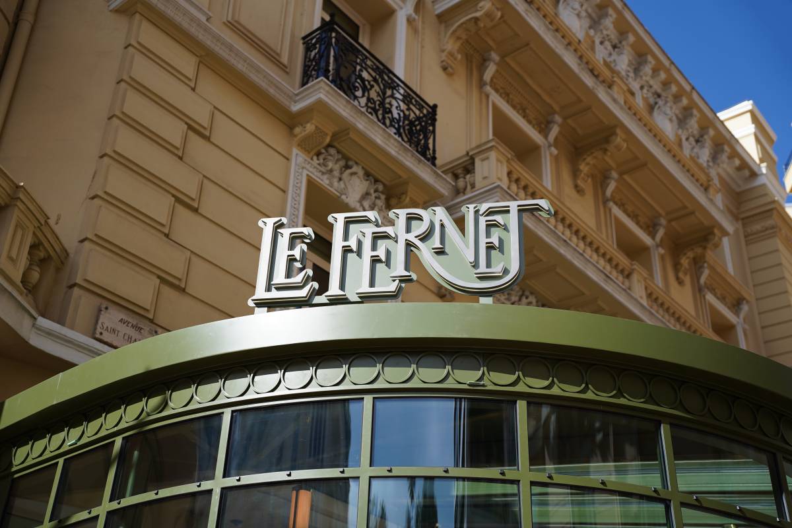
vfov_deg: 30.0
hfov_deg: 43.8
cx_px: 396
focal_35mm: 45
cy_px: 264
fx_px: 986
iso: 100
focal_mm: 44.8
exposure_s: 1/1600
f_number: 2.8
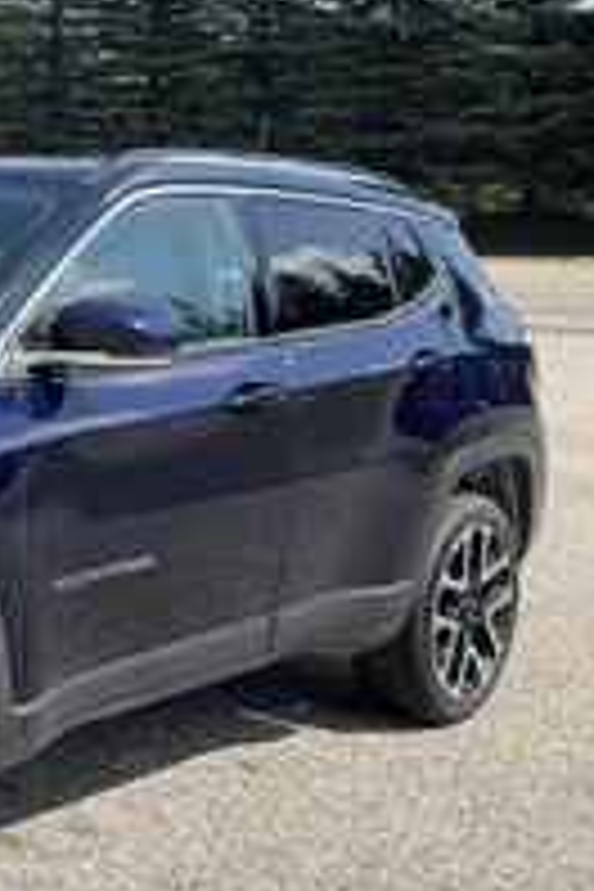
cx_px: -297
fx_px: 1510
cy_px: 356
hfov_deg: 19.4
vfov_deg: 32.8
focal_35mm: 61
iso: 25
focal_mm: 3
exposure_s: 1/1250
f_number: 1.8
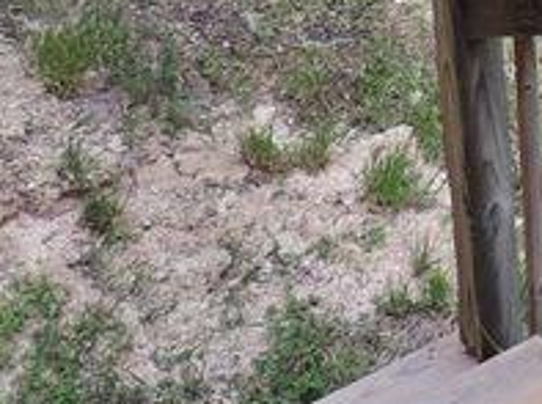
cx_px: 814
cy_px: -536
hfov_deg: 14.7
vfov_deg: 10.4
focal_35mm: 125
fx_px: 1954
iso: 80
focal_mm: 4.3
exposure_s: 1/160
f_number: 3
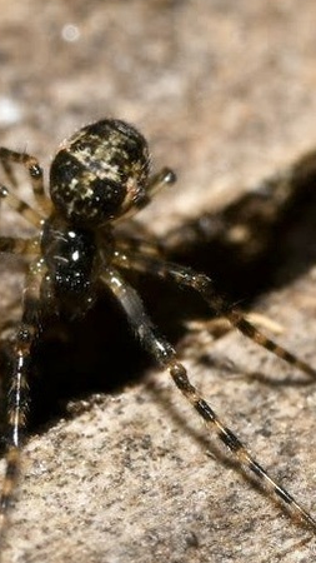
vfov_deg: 9.2
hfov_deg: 5.2
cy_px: 332
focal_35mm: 235
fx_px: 3498
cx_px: 92
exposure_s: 1/60
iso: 100
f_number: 22
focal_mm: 105
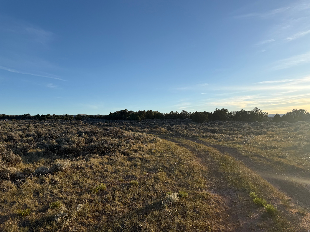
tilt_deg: +1.3
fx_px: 215
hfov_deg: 71.6
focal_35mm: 24
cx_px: 155
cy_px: 116
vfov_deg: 56.8
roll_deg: +2.9
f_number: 1.78
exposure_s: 1/3145
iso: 80
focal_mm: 6.76
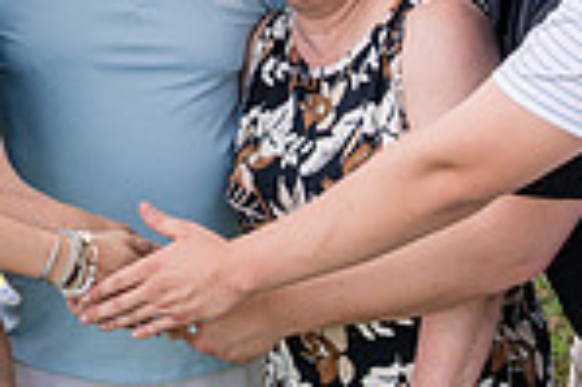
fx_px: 1566
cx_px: 90
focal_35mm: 97
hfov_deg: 20.7
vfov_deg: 14.1
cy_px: 179
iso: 800
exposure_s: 1/250
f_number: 8
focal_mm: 24
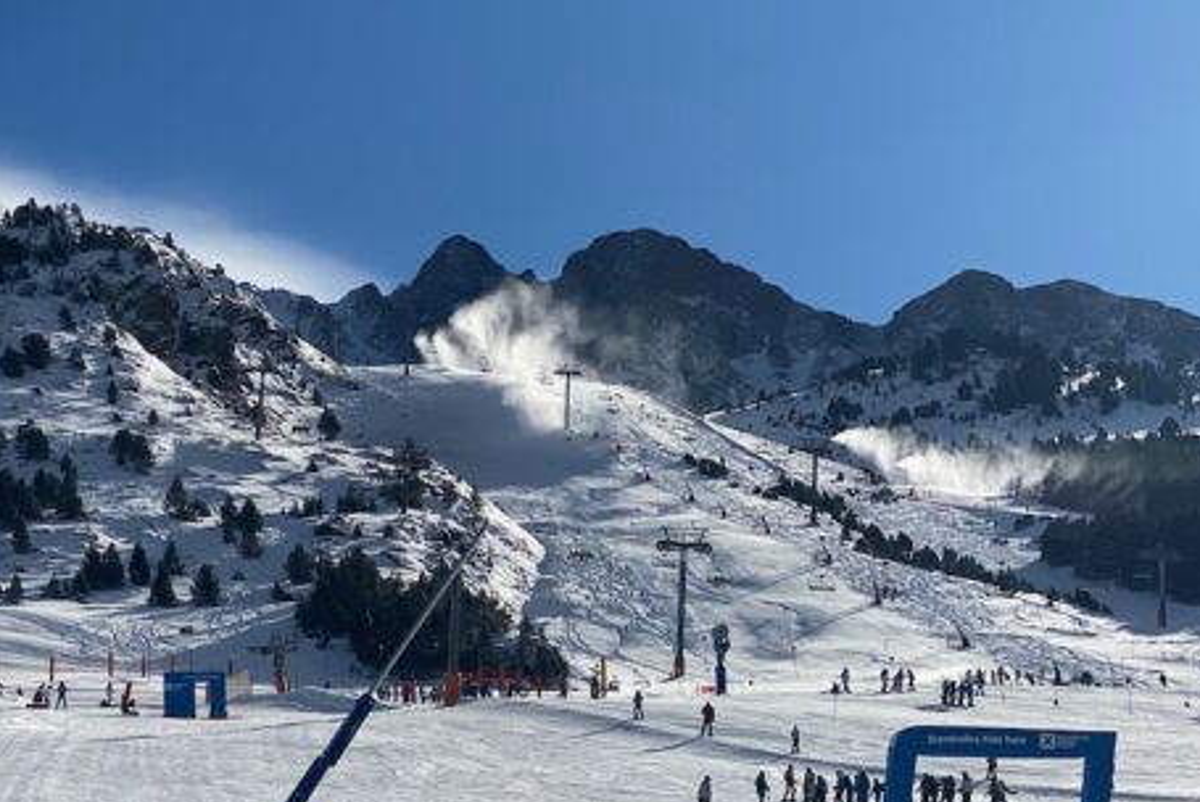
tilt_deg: +9.1
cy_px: 557
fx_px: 3169
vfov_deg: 14.4
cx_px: 332
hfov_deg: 21.3
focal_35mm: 95
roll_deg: +0.6
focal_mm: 6
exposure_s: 1/5319
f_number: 2
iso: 20
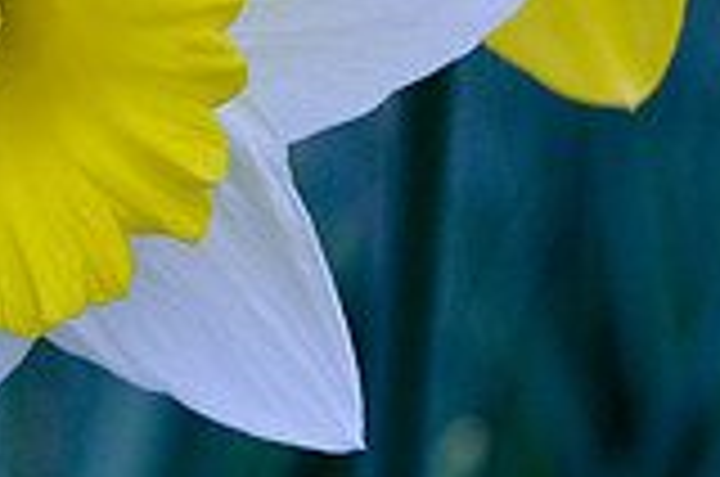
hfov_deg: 10.6
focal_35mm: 185
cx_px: -482
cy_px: -122
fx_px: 3693
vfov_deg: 7.3
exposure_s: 1/200
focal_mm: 34
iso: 800
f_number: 5.6
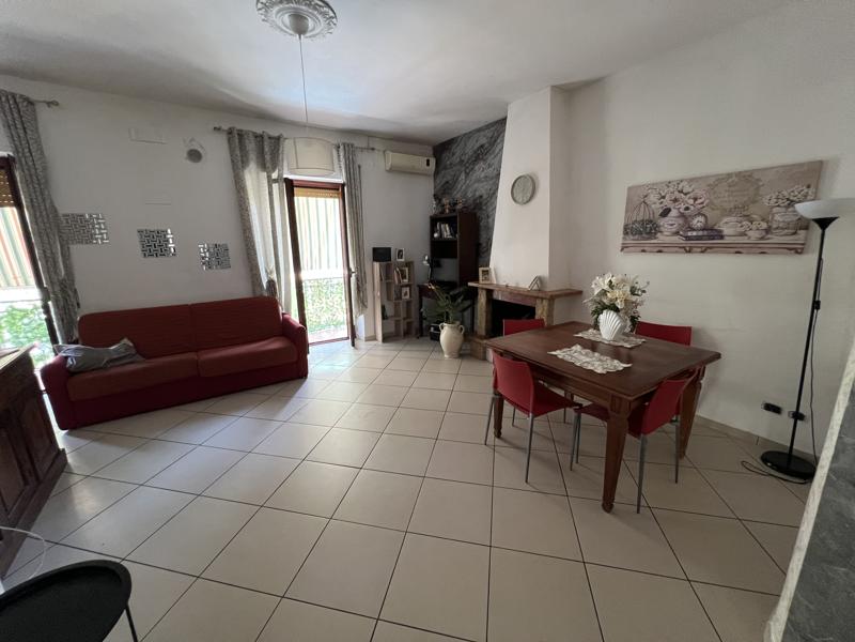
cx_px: 428
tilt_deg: -13.2
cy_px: 321
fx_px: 321
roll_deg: +0.8
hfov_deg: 106.2
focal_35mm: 13
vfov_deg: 89.9
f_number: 1.8
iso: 400
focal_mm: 1.57
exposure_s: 1/60
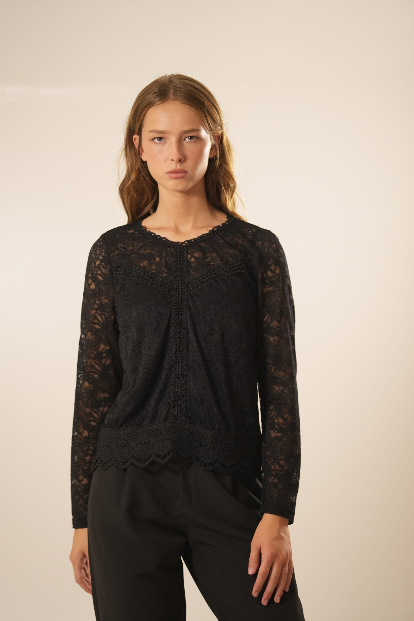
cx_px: 207
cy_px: 310
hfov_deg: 9.9
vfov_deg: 14.9
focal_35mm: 138
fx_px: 2380
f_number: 4
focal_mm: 138
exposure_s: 1/125
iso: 1250
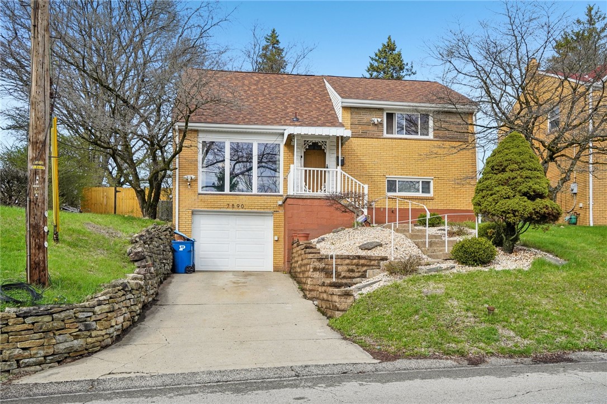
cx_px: 304
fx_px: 506
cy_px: 202
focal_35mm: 30
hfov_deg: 62.0
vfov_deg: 43.6
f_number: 8
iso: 500
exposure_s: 1/1600
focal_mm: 30
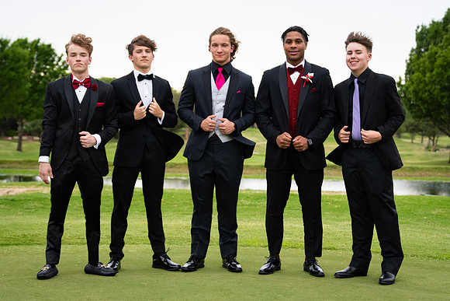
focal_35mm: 63
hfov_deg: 31.8
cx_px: 234
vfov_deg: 21.5
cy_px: 152
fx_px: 791
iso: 320
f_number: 2.8
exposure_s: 1/500
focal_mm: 40
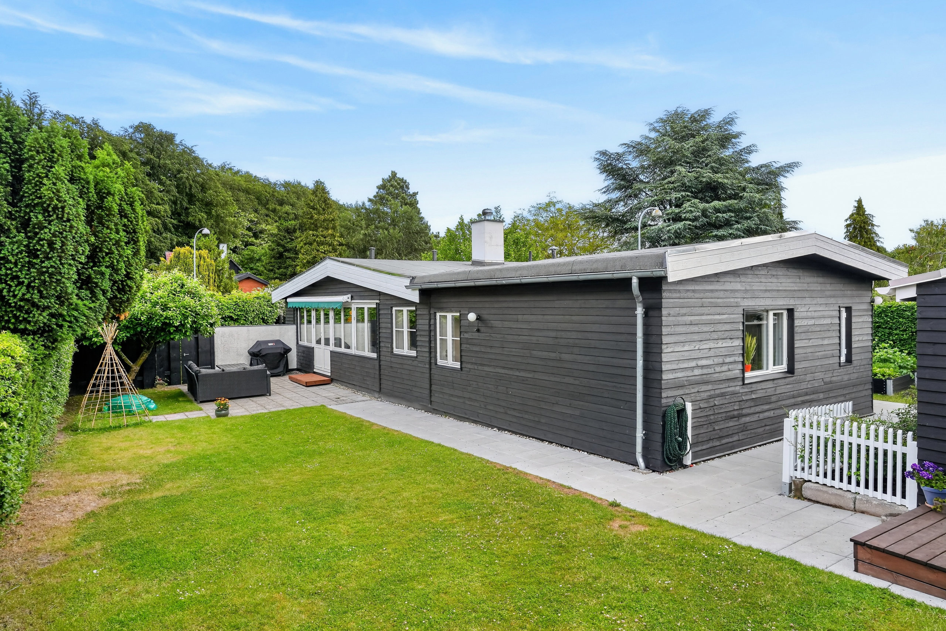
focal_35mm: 22
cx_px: 473
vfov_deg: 57.2
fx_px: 578
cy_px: 316
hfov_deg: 78.6
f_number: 8
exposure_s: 1/500
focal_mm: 22
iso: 400
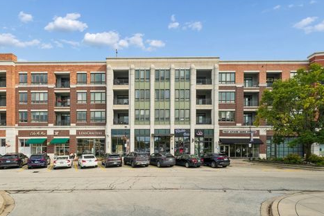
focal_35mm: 15
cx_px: 157
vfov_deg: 77.3
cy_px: 109
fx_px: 135
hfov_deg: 100.4
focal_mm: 14
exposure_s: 1/800
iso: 400
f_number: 8
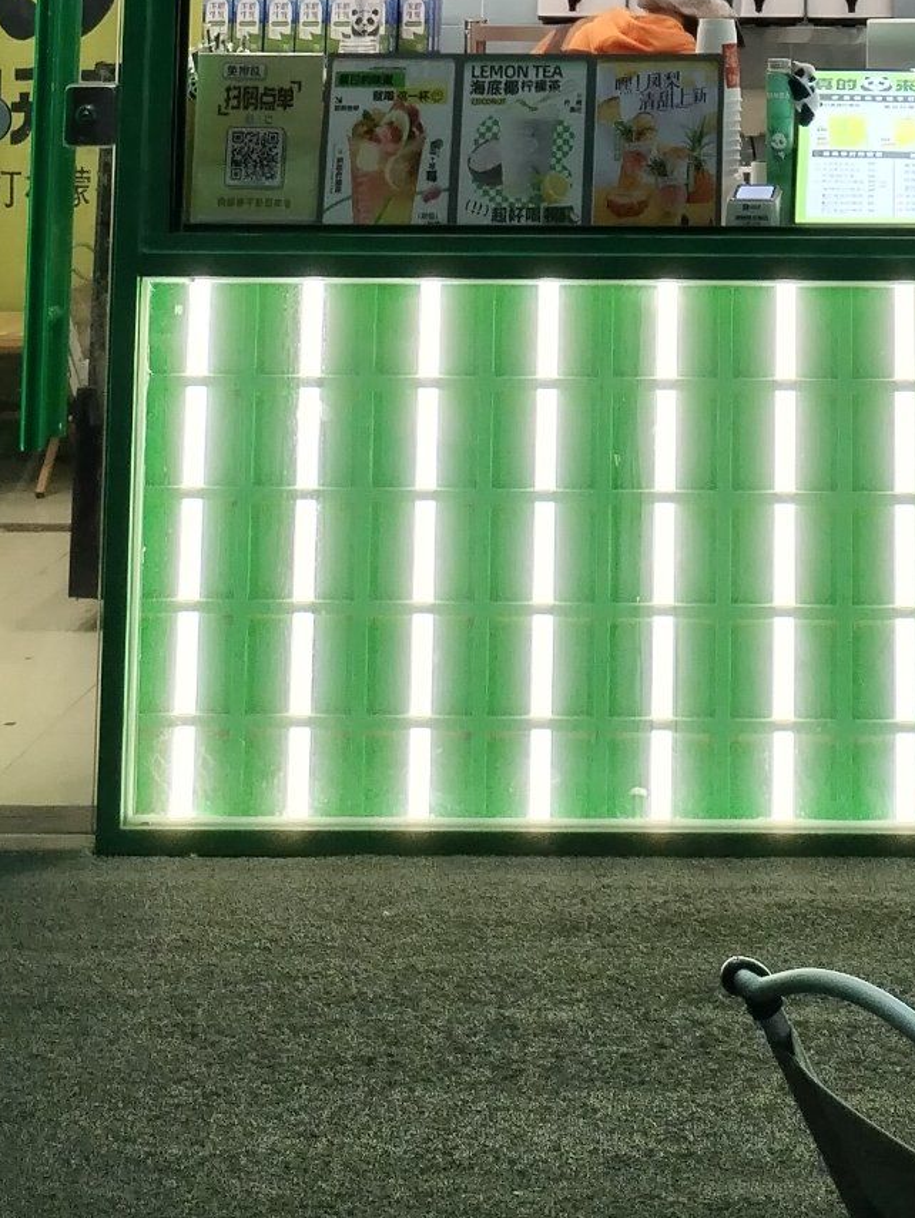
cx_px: 810
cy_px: -549
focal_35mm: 83
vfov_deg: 20.5
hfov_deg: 17.5
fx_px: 2923
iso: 146
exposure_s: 1/50
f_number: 1.8
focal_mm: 4.75
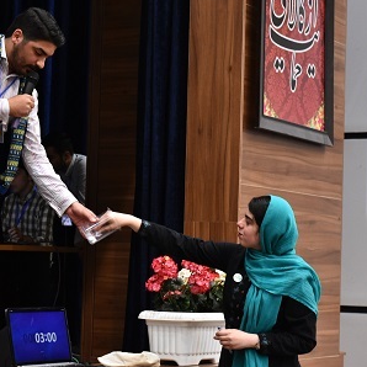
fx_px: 1283
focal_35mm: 107
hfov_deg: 16.3
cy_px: 201
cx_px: 150
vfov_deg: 16.3
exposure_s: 1/100
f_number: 1.8
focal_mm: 50
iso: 2000
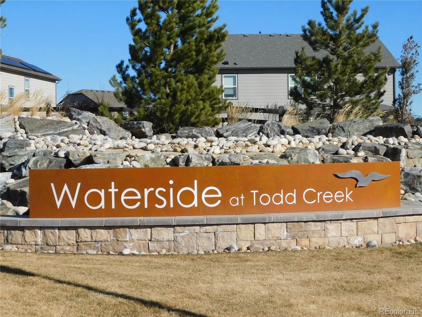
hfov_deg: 29.4
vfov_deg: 22.3
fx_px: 805
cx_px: 211
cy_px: 158
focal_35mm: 66
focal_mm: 11.7
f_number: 4.2
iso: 125
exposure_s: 1/1250
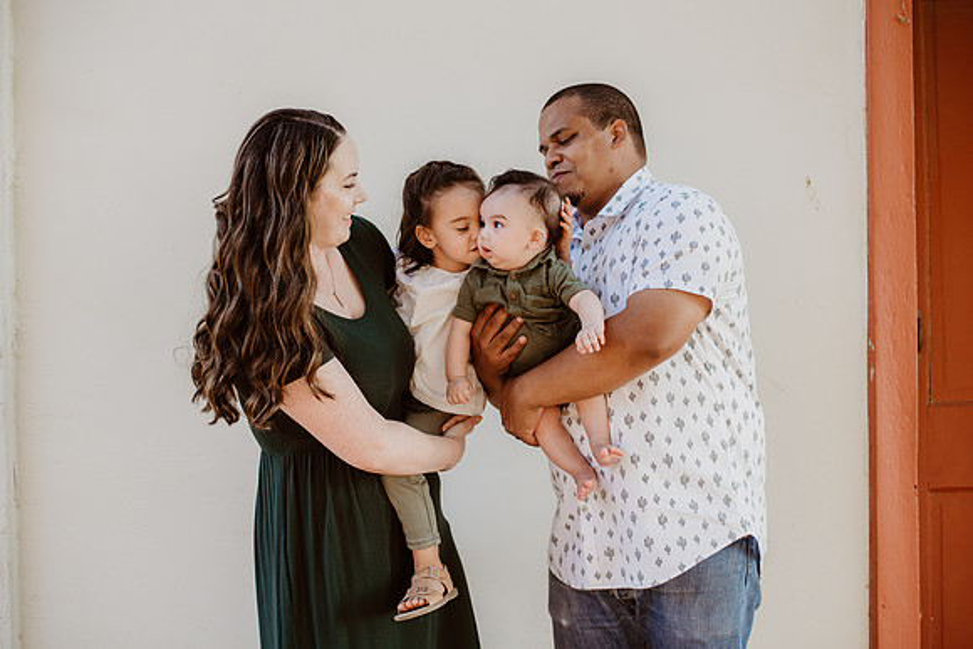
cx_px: 486
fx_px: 1352
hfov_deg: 39.6
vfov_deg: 27.0
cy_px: 324
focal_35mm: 50
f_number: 2.8
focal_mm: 50
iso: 200
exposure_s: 1/320
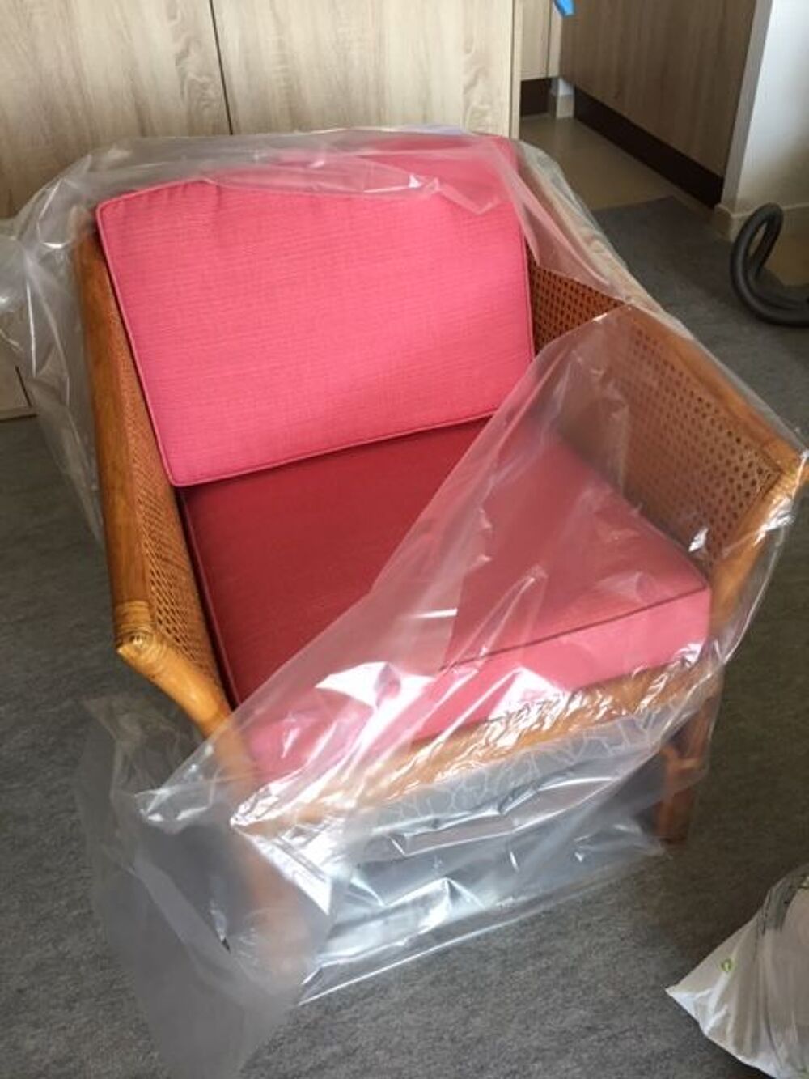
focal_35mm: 29
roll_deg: +3.7
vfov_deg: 61.7
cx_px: 404
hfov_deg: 48.2
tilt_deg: -39.8
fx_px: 904
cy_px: 540
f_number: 2.2
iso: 50
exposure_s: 1/33
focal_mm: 4.15
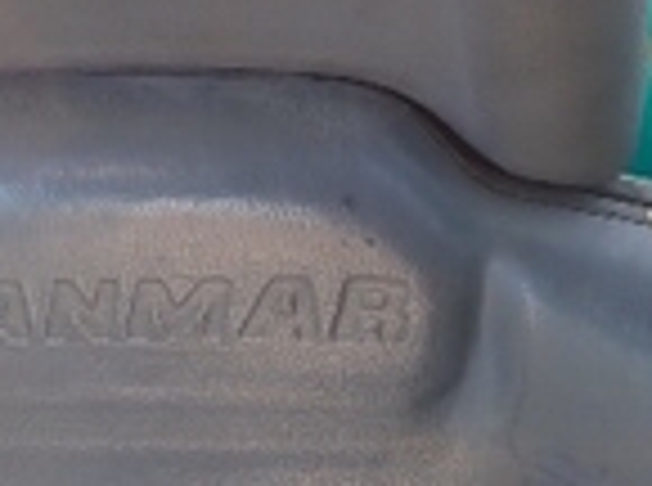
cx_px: 144
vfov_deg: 17.7
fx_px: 1559
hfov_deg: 23.3
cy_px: 252
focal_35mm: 83
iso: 100
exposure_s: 1/100
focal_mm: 4.5
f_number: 2.8
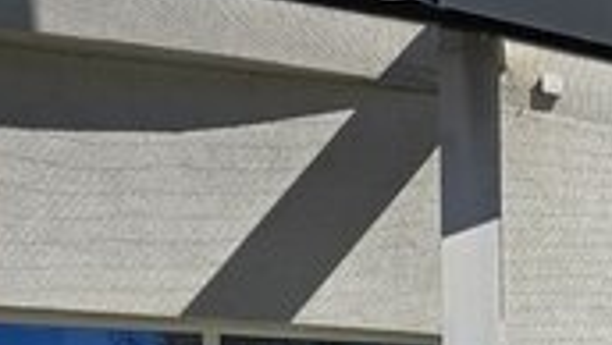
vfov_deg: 15.3
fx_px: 1153
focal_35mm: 71
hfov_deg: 25.0
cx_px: 833
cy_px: 566
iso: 12
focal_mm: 6.3
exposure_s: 1/525
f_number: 1.7
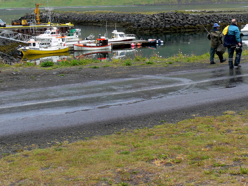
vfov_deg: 21.6
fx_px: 480
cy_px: 35
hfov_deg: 28.2
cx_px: 206
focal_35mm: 67
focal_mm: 7.4
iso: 80
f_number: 4.5
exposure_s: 1/125
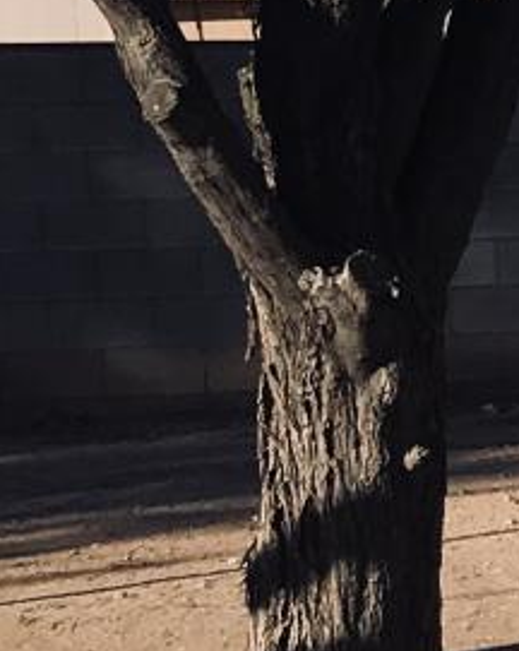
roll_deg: +0.9
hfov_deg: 7.1
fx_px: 3887
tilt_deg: -7.3
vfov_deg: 9.5
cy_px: 579
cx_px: 1334
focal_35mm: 202
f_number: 1.8
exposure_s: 1/2457
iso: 20
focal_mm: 3.99
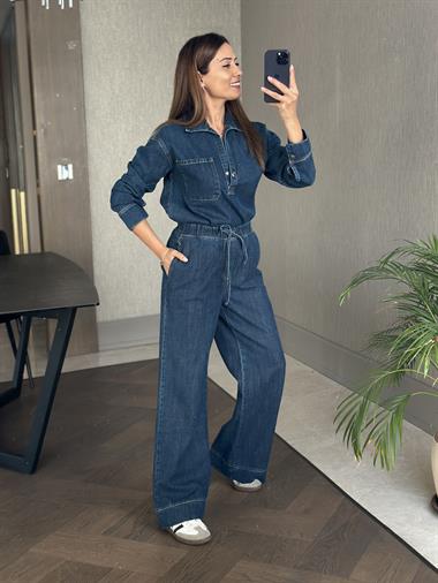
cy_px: 292
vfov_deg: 39.6
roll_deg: +3.8
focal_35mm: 48
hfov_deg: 30.3
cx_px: 219
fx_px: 809
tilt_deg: -20.2
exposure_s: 1/60
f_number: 1.78
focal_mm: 6.86
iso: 125
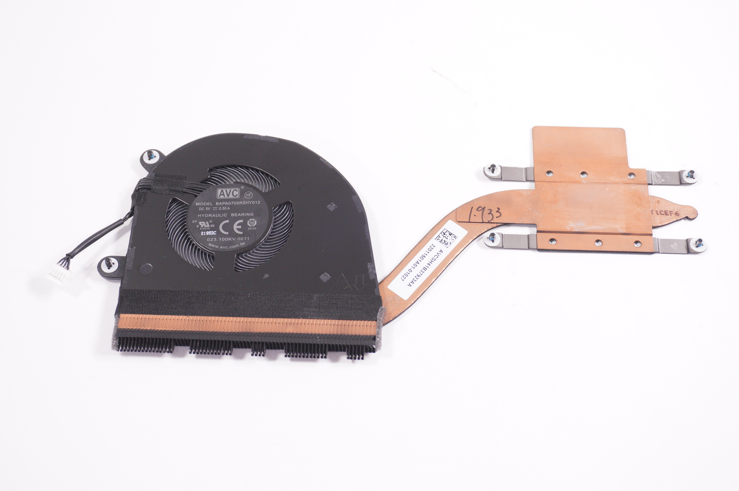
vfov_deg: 24.1
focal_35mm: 56
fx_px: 1148
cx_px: 371
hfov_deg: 35.7
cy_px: 229
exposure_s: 1/250
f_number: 5.6
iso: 1000
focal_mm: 34
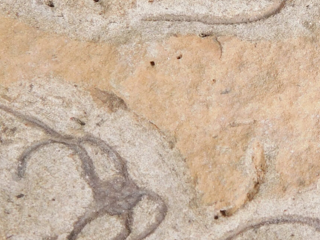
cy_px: 107
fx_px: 823
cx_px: 330
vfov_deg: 16.6
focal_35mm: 89
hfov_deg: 21.2
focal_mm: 5.3
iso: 125
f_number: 3.2
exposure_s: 1/160
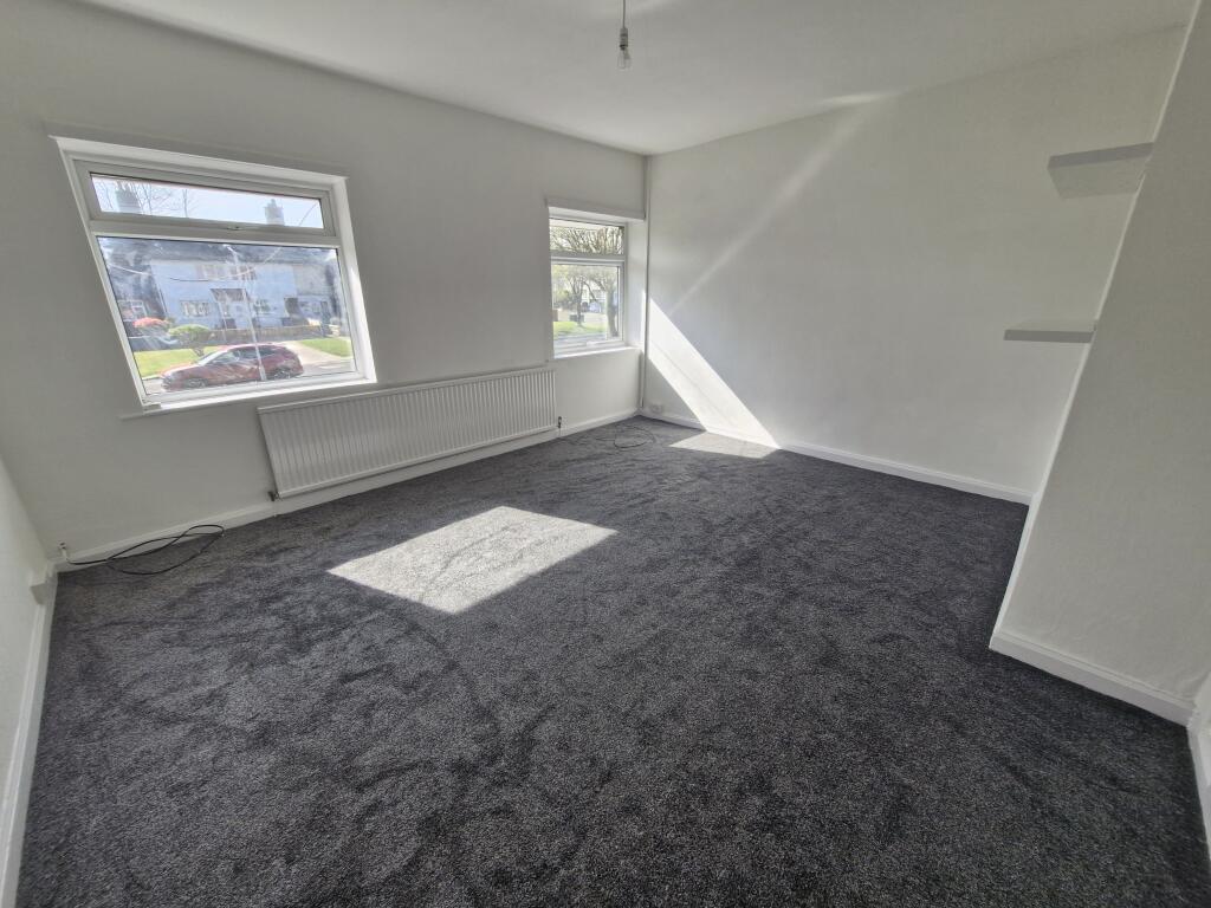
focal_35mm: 13
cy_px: 454
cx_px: 606
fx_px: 455
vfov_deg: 89.9
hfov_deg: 106.2
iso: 50
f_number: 2.2
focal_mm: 1.74
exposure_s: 1/261
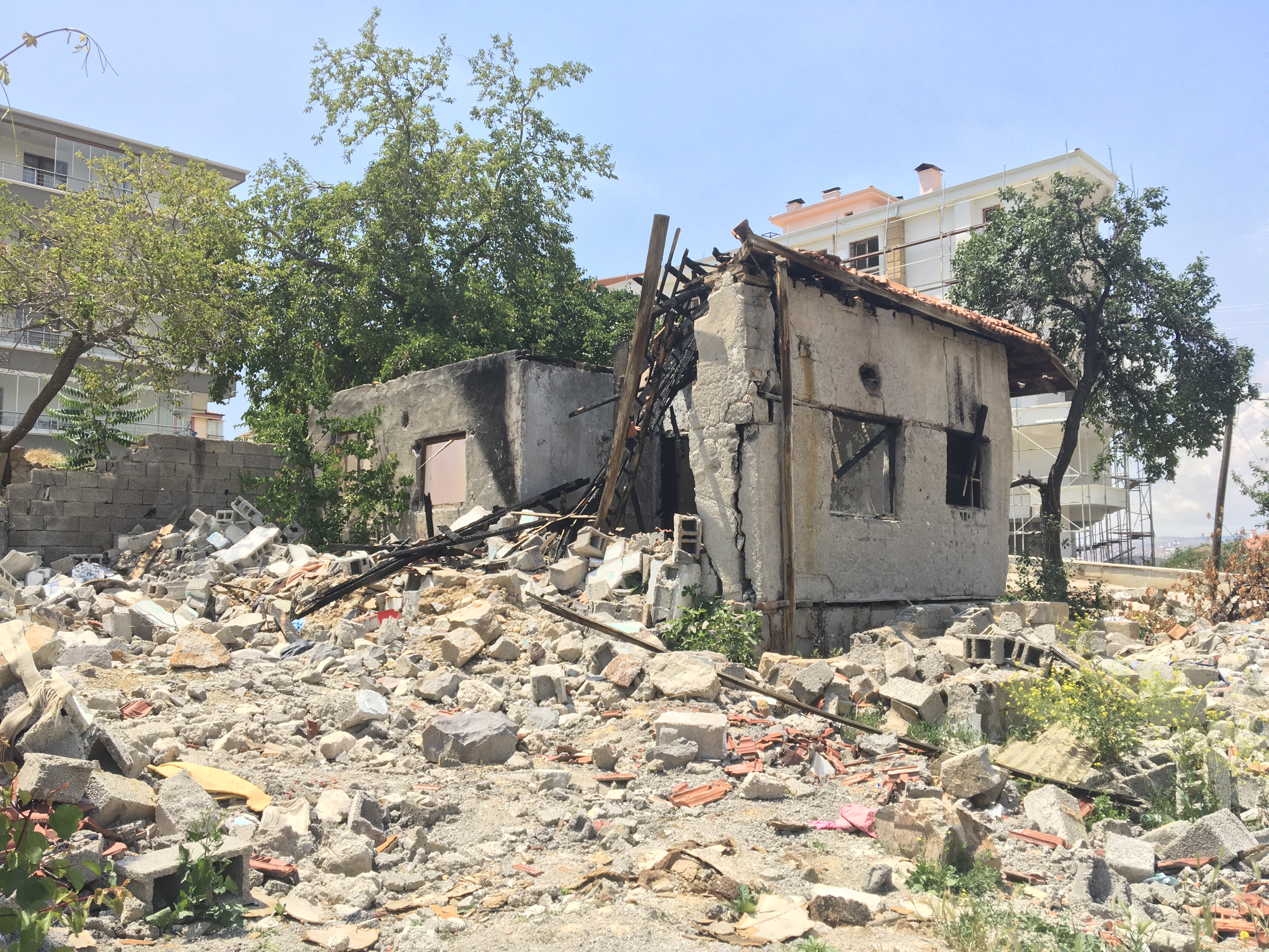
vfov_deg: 48.2
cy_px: 476
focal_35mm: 29
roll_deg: +0.8
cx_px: 634
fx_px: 1063
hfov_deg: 61.7
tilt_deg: +11.0
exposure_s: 1/810
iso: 25
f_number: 2.2
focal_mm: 4.15
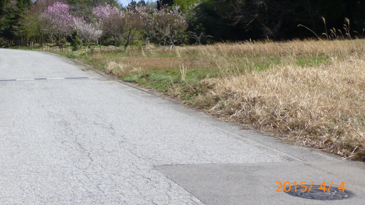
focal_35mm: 65
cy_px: -5
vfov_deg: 18.0
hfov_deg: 31.4
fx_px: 629
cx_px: 66
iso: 100
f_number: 3.7
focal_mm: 6.1
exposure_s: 1/1000
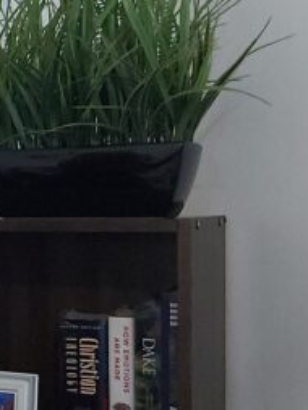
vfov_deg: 24.7
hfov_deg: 15.9
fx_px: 936
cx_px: -245
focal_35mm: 79
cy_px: 217
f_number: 1.7
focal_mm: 3.92
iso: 500
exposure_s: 1/25
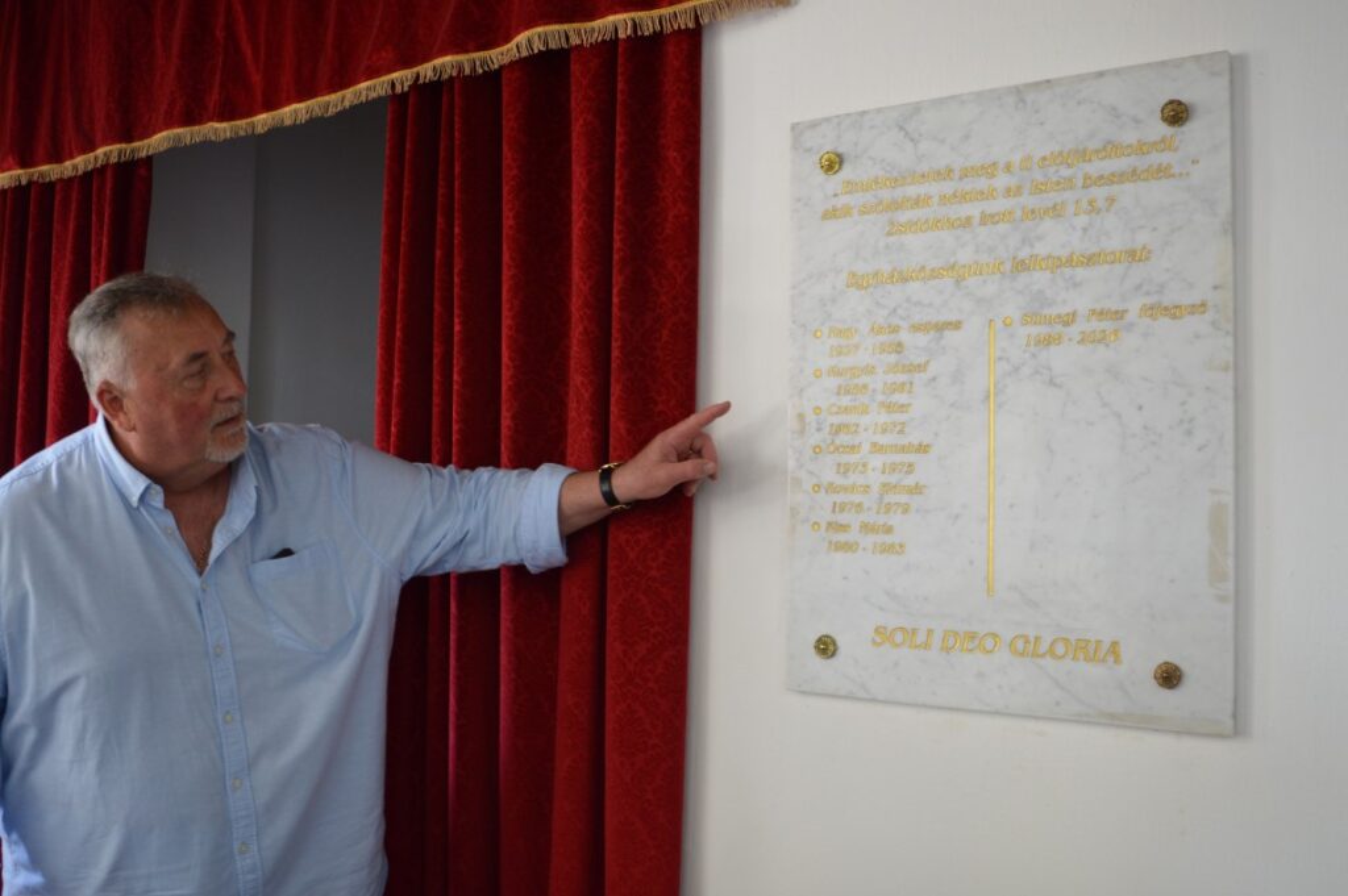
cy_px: 448
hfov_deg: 55.1
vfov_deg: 38.3
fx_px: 1291
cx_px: 674
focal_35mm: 34
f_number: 3.8
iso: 400
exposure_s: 1/15
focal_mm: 23
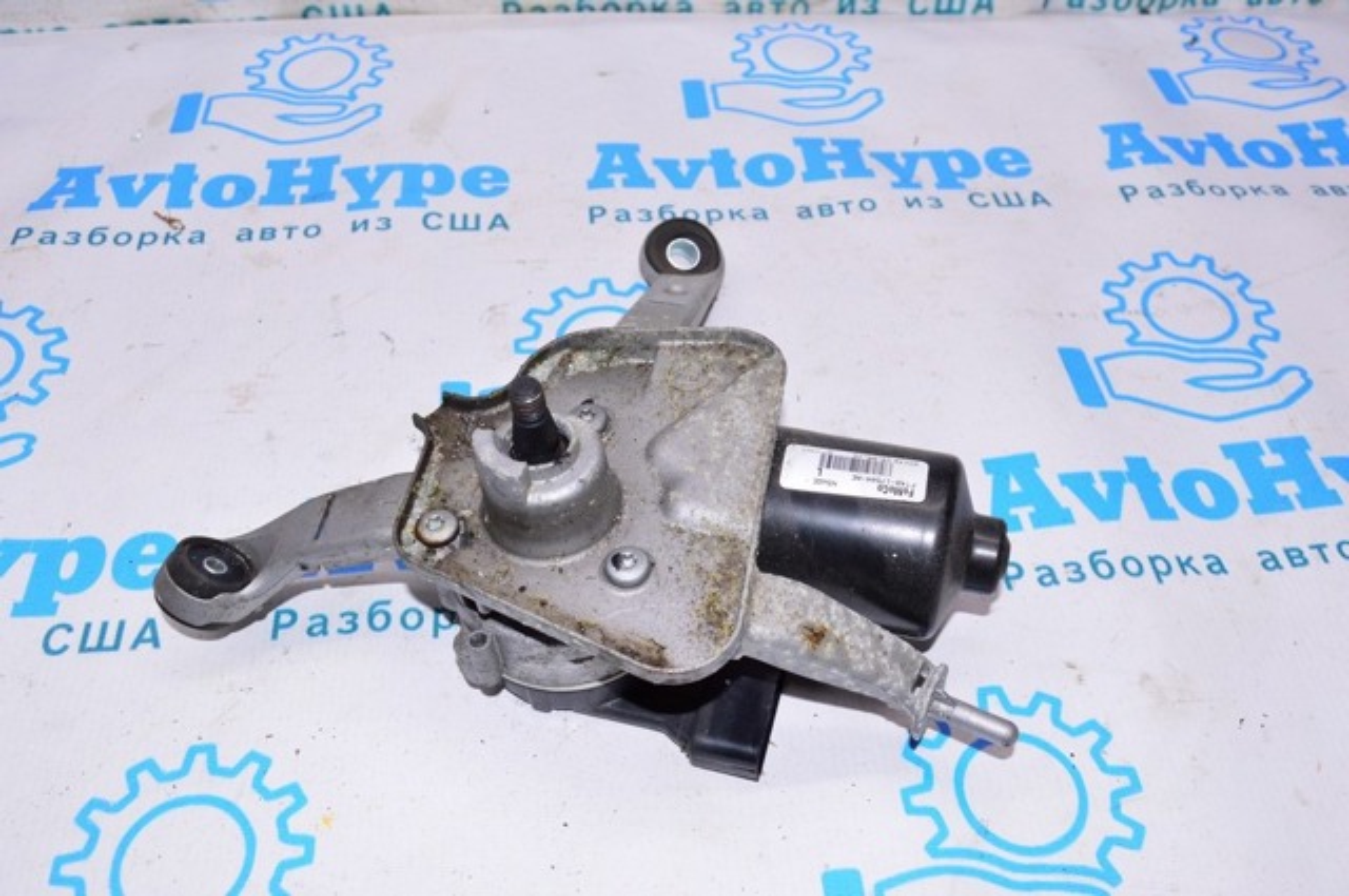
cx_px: 674
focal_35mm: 33
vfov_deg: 39.9
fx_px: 1235
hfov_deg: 57.3
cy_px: 448
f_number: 8
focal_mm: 22
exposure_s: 1/200
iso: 1600
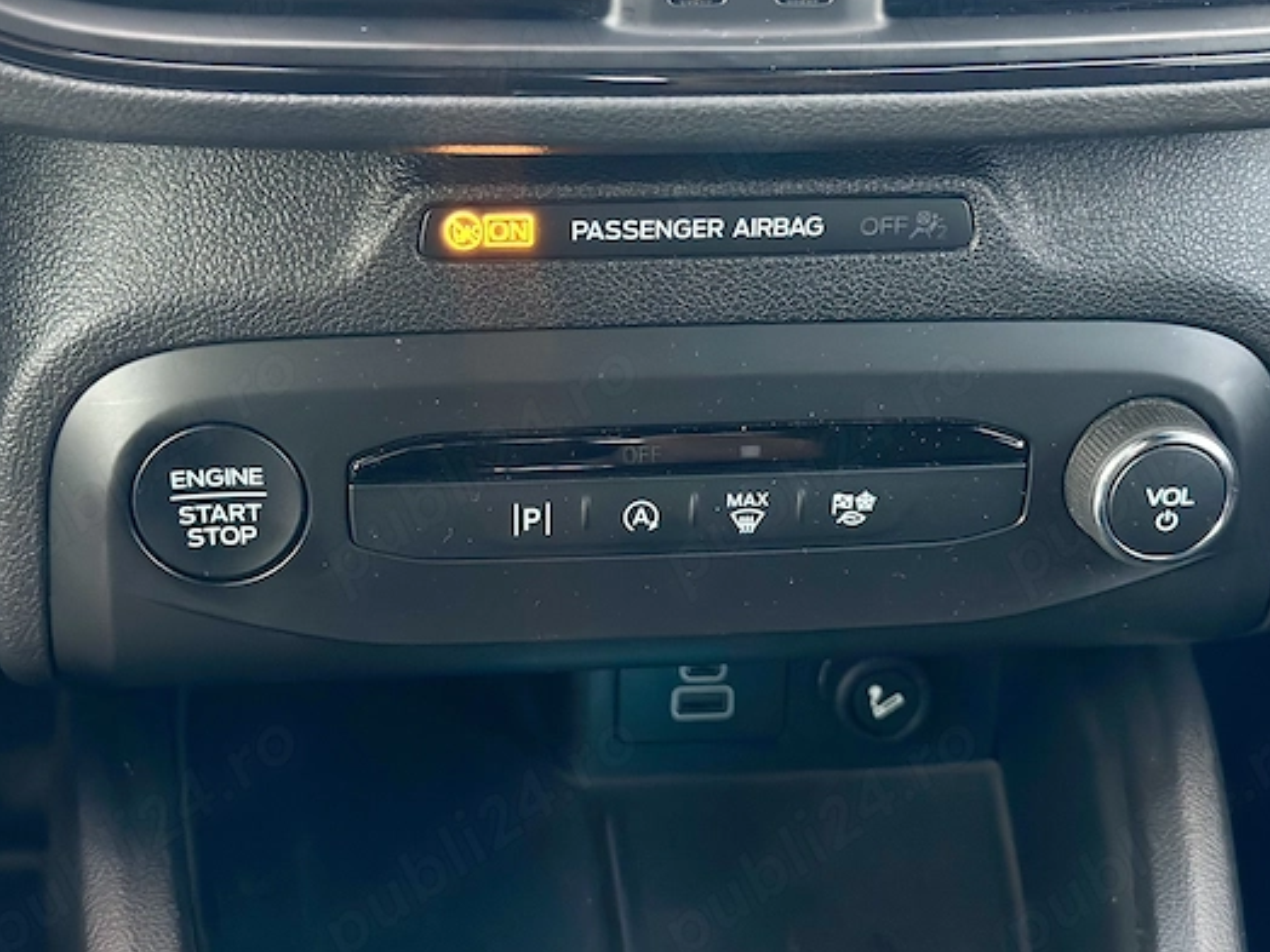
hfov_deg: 34.9
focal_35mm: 55
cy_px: 494
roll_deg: -4.2
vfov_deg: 26.6
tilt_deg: -36.0
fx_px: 2018
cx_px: 650
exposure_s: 1/40
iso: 640
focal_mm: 6.86
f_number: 1.78
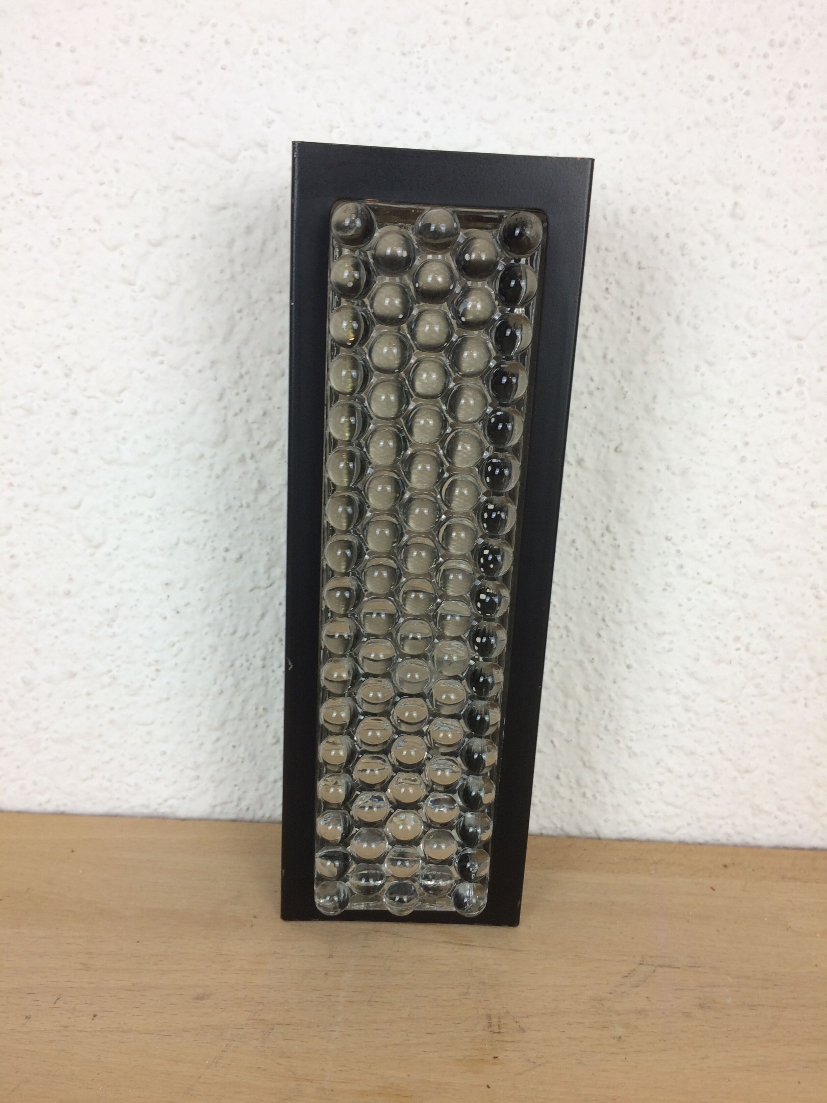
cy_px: 552
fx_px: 924
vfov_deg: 61.7
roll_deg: -2.8
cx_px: 414
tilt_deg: -15.9
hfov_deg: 48.2
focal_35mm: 29
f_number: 2.2
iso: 40
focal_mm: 4.15
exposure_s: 1/50
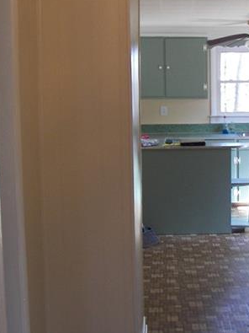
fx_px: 672
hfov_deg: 20.7
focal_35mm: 70
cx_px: 205
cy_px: 156
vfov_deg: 27.8
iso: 80
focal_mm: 6
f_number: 2.8
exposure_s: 1/30
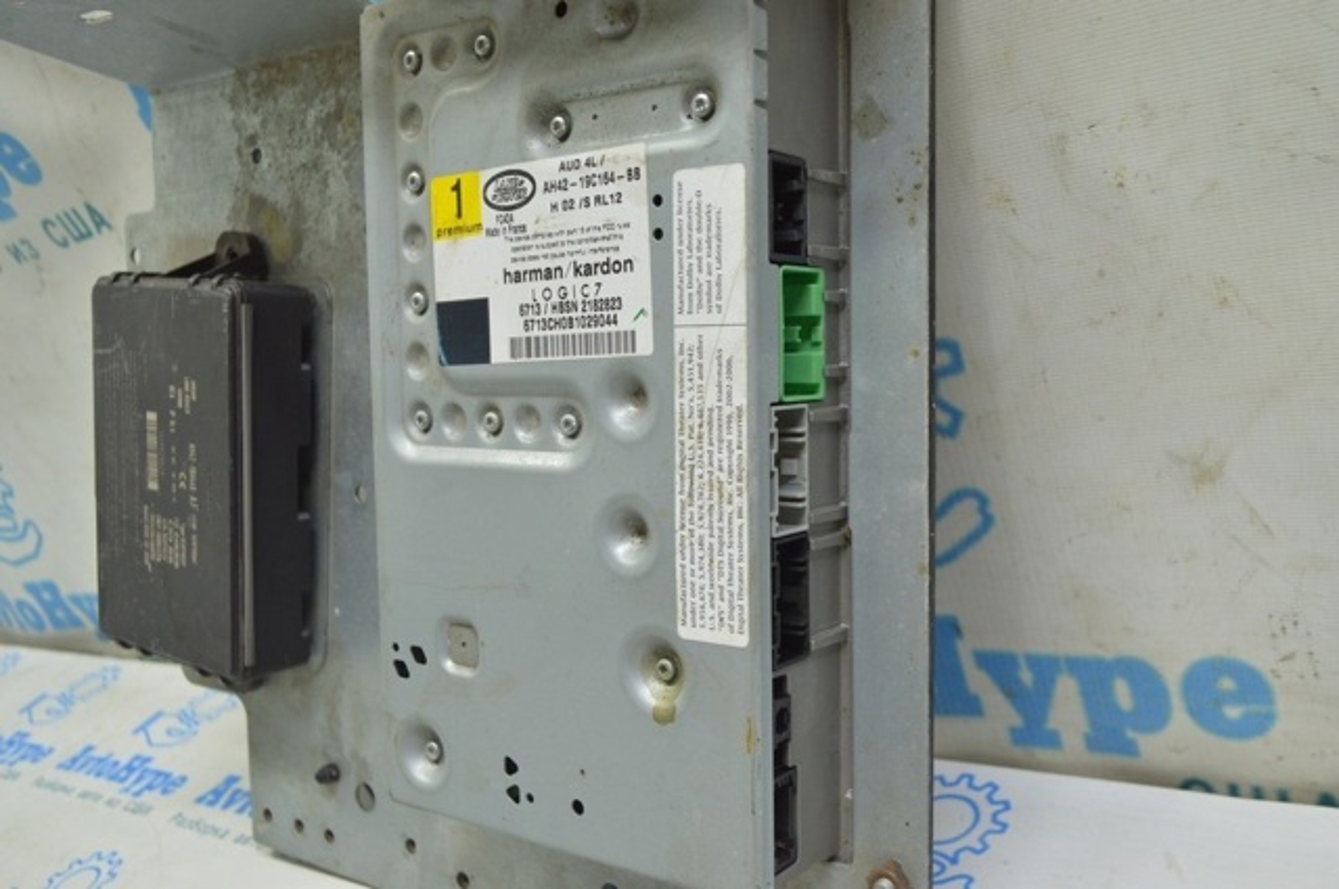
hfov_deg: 55.2
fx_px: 1282
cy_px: 444
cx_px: 670
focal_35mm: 34
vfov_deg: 38.3
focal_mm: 23
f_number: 5.6
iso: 400
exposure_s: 1/20
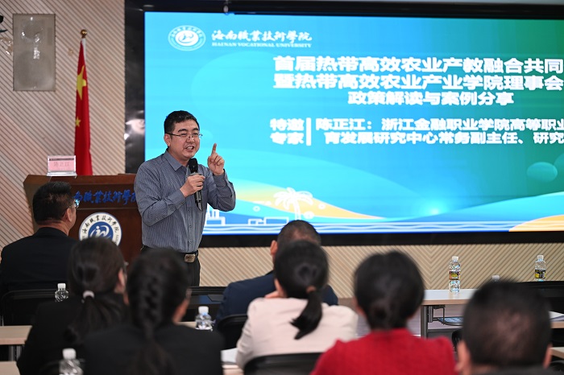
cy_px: 188
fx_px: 1644
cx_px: 282
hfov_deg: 19.5
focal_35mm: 105
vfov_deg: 13.0
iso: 500
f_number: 2.8
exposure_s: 1/100
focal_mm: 105
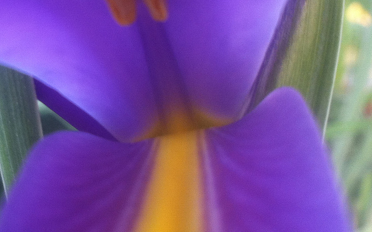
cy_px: 111
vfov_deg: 17.1
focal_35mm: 76
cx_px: 82
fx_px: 770
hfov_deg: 26.7
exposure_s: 1/15
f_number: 2.8
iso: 80
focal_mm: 3.85
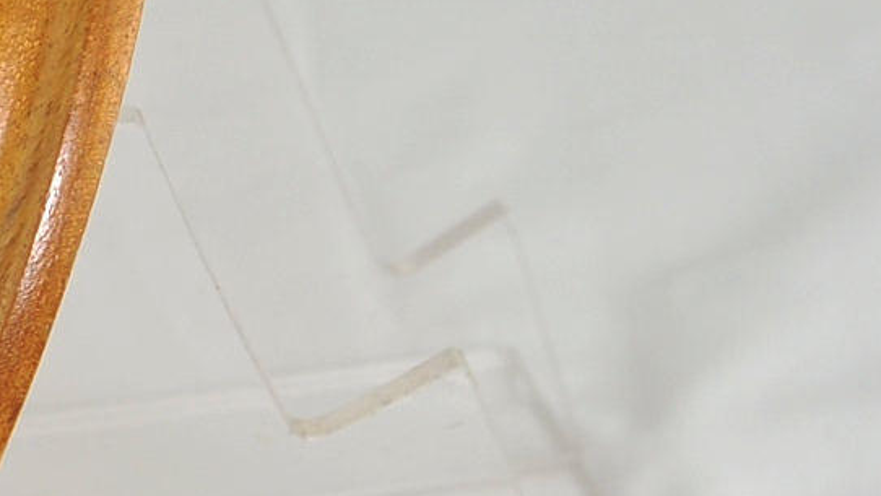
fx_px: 3995
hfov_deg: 12.0
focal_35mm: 171
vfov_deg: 7.1
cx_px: -481
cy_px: 164
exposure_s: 1/160
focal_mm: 24
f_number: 6.3
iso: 200
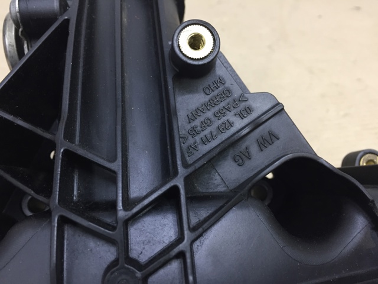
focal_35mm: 29
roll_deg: -1.2
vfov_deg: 48.2
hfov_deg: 61.7
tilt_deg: -41.6
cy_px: 142
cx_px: 189
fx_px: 317
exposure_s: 1/33
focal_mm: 4.15
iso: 125
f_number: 2.2
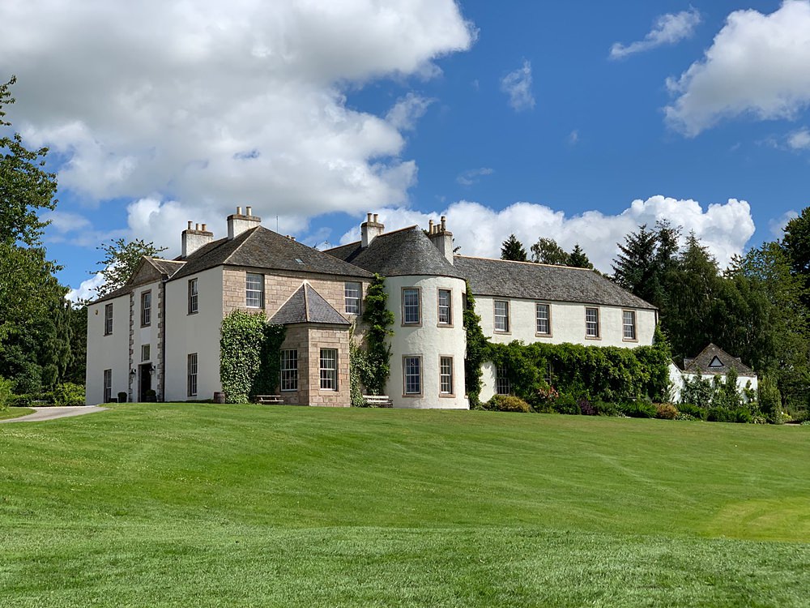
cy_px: 304
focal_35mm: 52
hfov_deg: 36.8
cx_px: 405
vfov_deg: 28.0
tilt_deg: +9.0
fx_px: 1217
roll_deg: +0.8
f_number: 2.4
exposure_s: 1/1776
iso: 16
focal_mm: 6
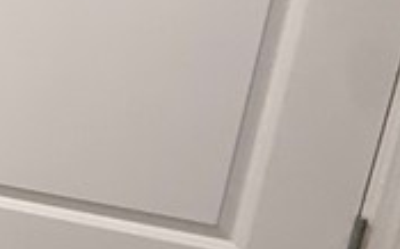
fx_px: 948
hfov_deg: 14.1
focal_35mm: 87
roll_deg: -2.1
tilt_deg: -12.3
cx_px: -606
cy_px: 34
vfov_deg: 14.8
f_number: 2.2
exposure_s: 1/60
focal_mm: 2.22
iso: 250
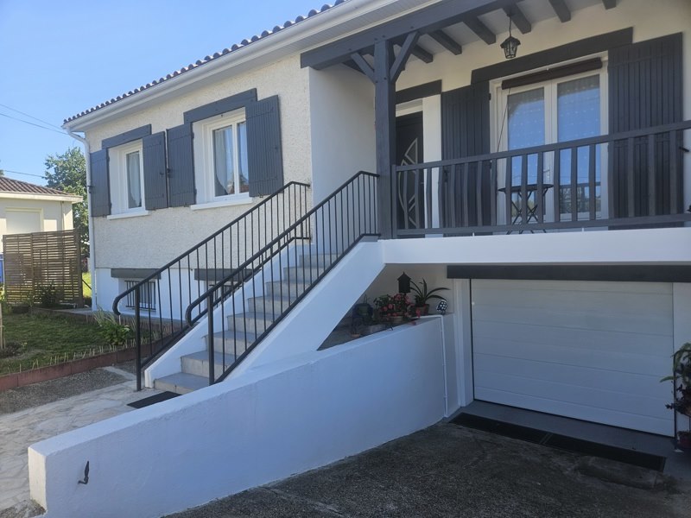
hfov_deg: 73.9
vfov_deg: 58.9
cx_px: 346
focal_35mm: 23
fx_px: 459
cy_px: 259
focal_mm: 5.4
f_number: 1.8
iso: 25
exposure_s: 1/616
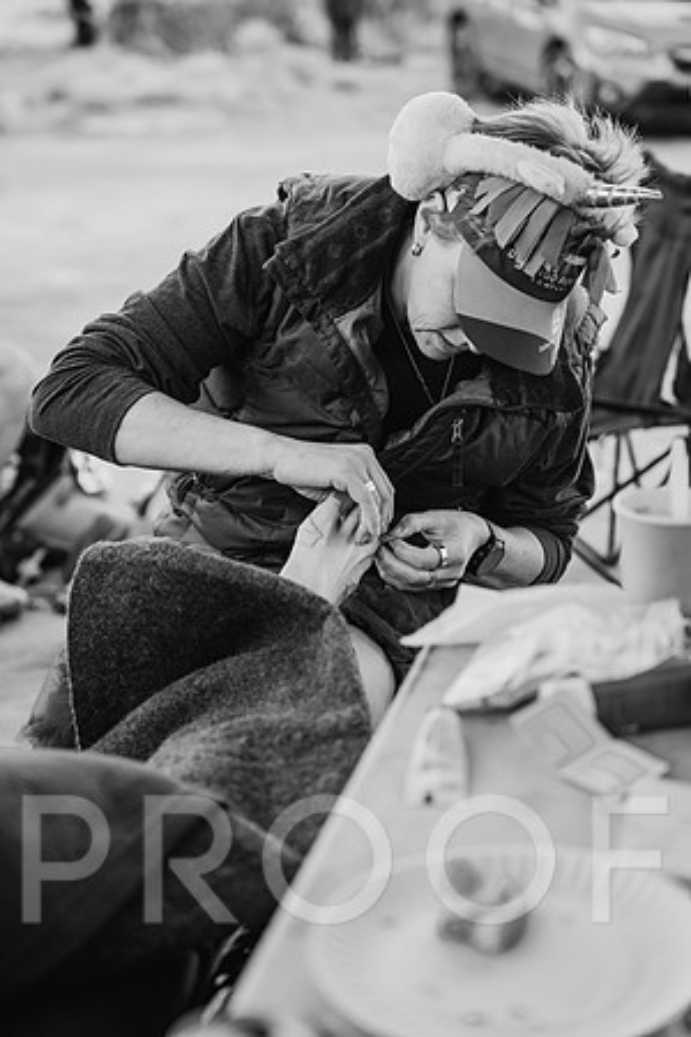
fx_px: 2015
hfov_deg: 19.5
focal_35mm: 70
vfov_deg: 28.8
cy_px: 518
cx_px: 346
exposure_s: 1/125
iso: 250
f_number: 2.8
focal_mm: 70
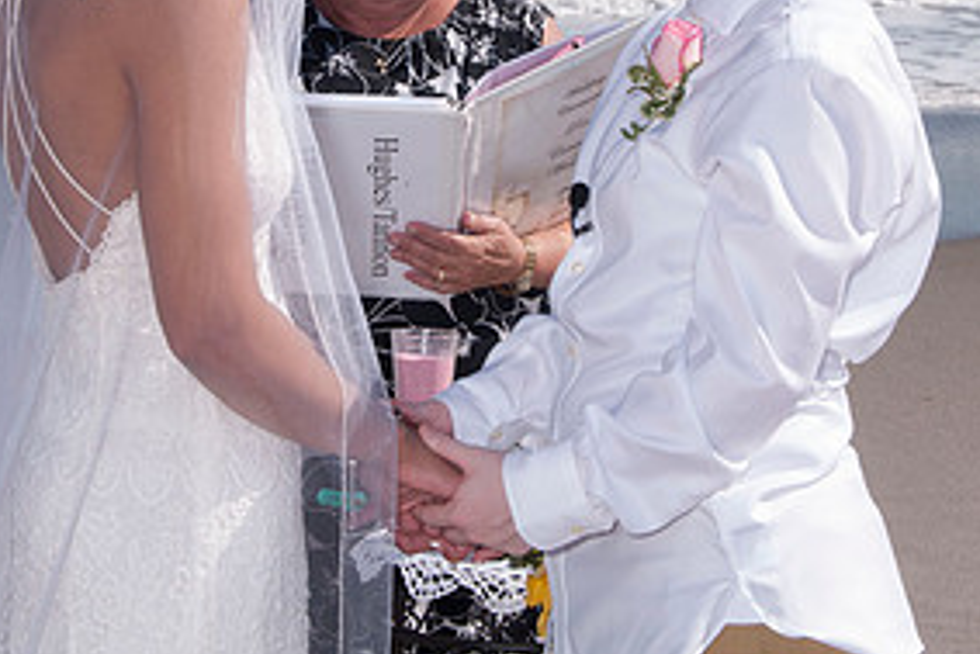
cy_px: -5
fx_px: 3867
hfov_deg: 14.4
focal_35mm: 142
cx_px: 426
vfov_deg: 9.6
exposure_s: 1/250
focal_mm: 46
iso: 100
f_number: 13
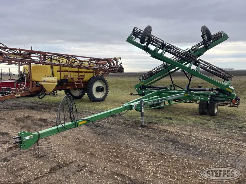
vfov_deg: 53.1
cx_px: 123
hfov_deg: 67.3
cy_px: 92
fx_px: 185
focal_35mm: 26
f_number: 1.6
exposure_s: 1/329
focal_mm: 5.1
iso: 32
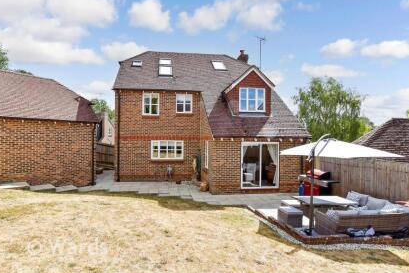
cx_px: 182
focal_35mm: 29
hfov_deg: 63.5
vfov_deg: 45.0
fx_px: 330
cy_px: 138
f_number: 8
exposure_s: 1/800
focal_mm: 17
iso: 320
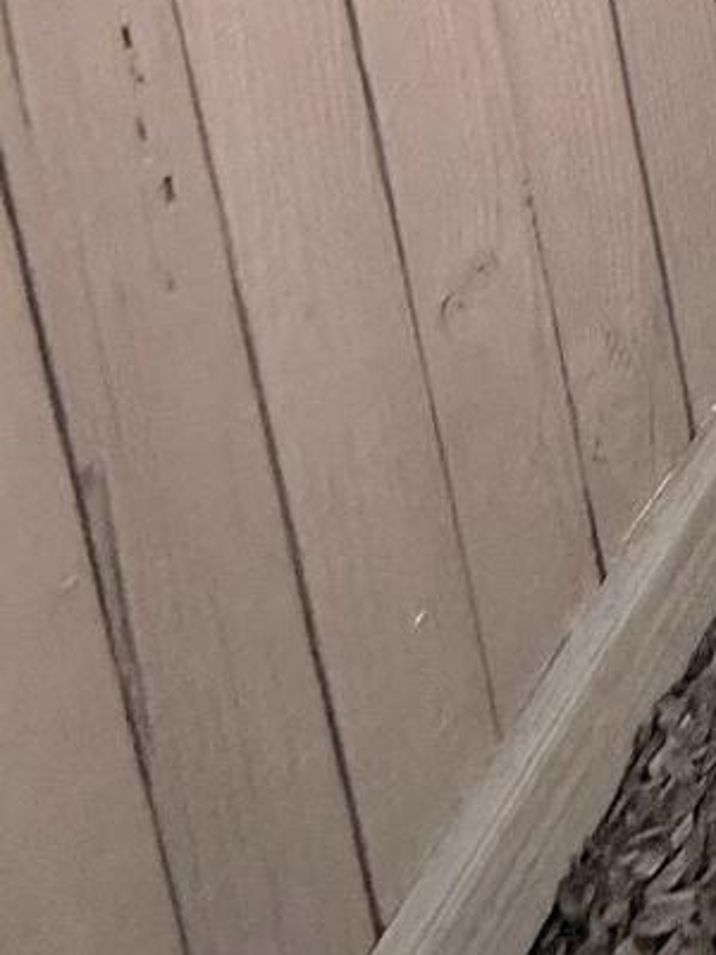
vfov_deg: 16.1
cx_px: 1752
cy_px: -1220
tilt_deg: -9.6
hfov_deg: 14.0
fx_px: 1931
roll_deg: +2.7
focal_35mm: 70
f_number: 2.2
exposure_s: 1/100
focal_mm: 2.22
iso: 64
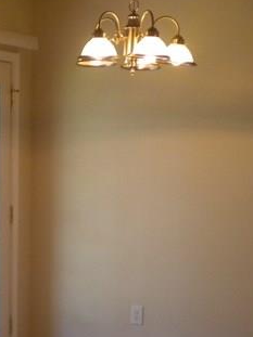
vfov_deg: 26.9
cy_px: 228
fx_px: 702
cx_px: 59
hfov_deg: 20.2
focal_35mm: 72
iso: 400
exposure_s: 1/113
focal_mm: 6.3
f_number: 3.1
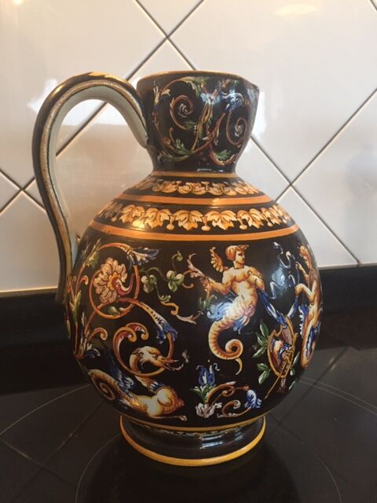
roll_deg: +0.2
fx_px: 421
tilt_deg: -10.8
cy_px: 252
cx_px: 188
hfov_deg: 48.2
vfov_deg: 61.7
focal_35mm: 29
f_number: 2.2
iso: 200
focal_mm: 4.15
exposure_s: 1/33
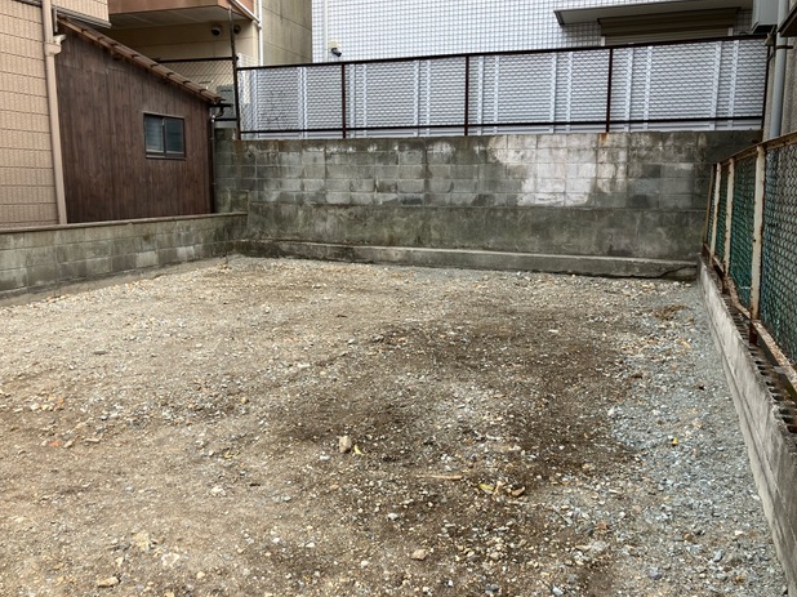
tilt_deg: -7.9
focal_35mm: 29
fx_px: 667
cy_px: 291
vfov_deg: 48.2
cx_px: 397
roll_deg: +0.0
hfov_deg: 61.7
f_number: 1.8
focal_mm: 3.99
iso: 32
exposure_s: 1/415
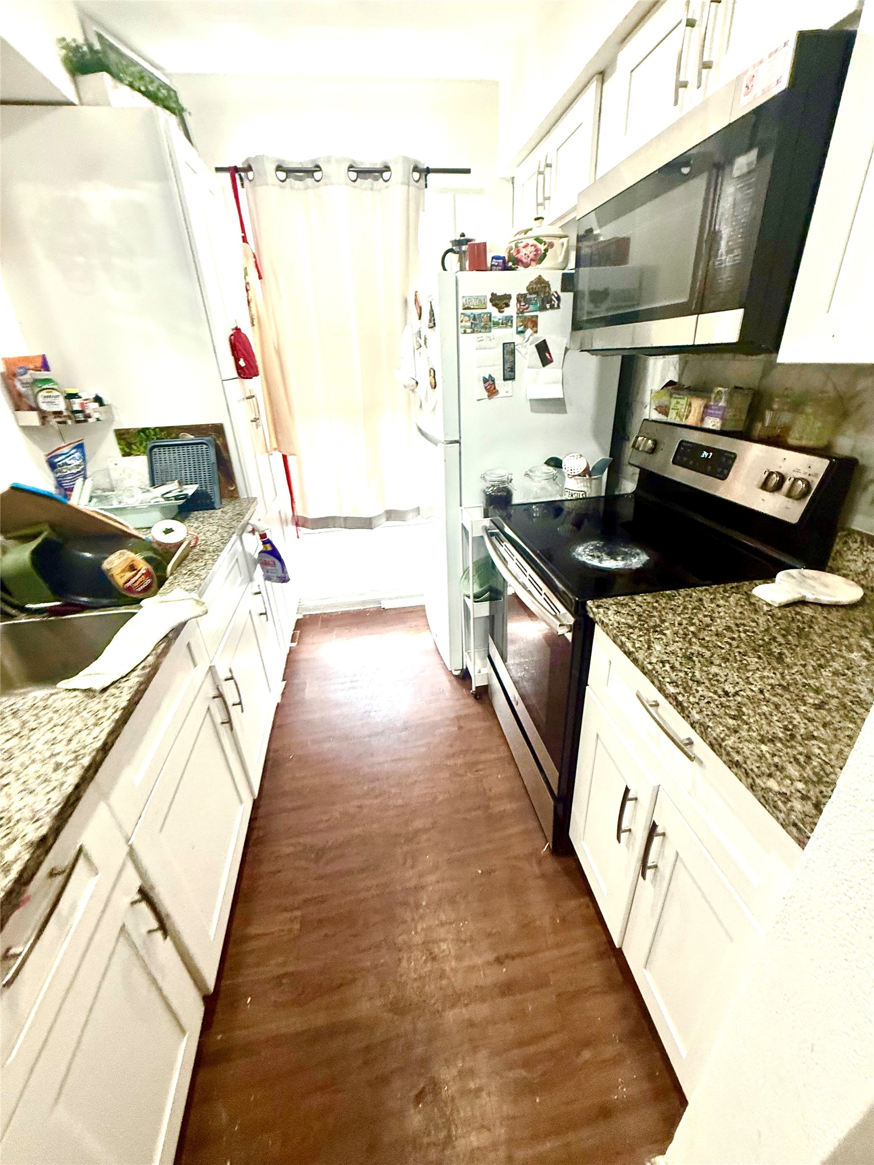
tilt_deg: -22.0
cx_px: 437
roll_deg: +4.1
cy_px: 582
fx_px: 471
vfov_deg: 102.1
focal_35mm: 14
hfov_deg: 85.7
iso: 200
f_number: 2.2
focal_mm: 2.22
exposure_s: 1/120
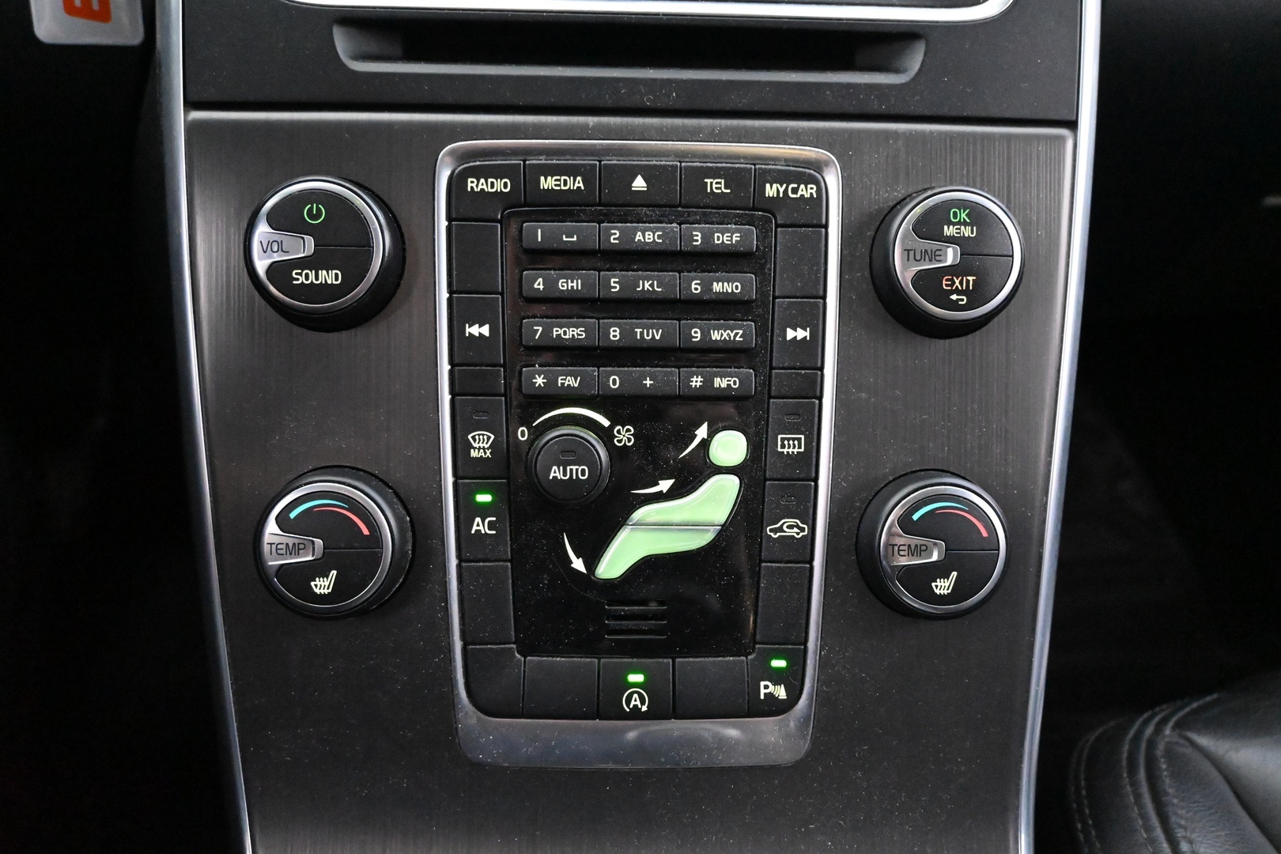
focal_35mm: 32
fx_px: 1121
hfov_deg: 59.5
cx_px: 640
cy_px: 427
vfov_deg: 41.7
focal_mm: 21
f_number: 4
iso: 12800
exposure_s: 1/30
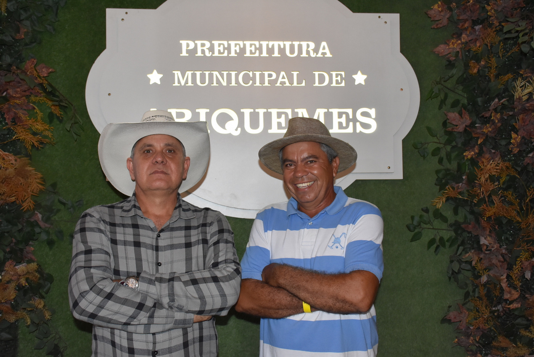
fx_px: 601
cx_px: 267
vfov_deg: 33.1
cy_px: 178
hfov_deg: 47.9
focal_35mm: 40
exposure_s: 1/60
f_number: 5.6
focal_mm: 27
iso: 1600
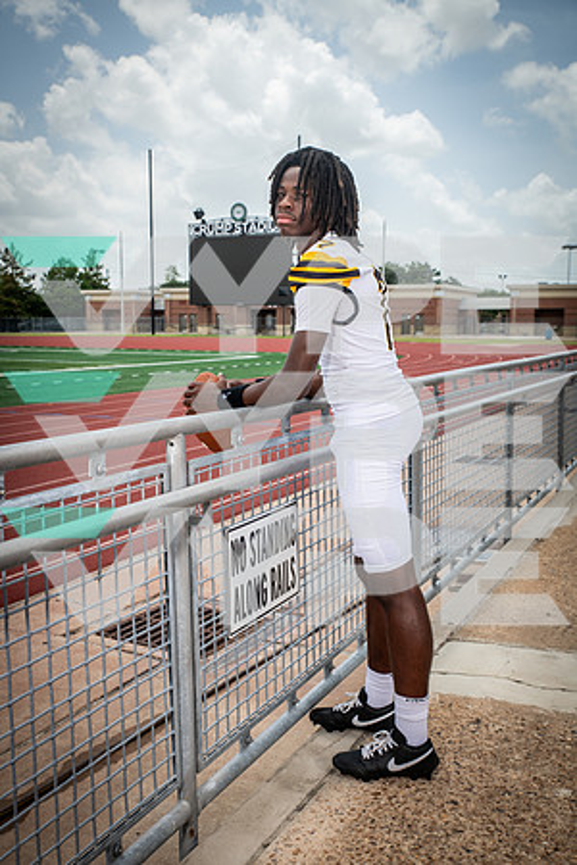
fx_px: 914
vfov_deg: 50.7
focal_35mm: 38
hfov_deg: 35.1
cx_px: 288
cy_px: 432
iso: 160
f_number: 7.1
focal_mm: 38
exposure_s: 1/400
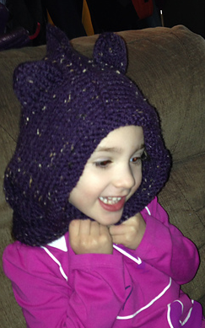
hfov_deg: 28.4
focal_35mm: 45
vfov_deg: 44.3
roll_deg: +4.8
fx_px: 402
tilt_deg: -21.1
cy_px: 175
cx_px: 132
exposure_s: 1/16
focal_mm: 4.12
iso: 80
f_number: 2.4
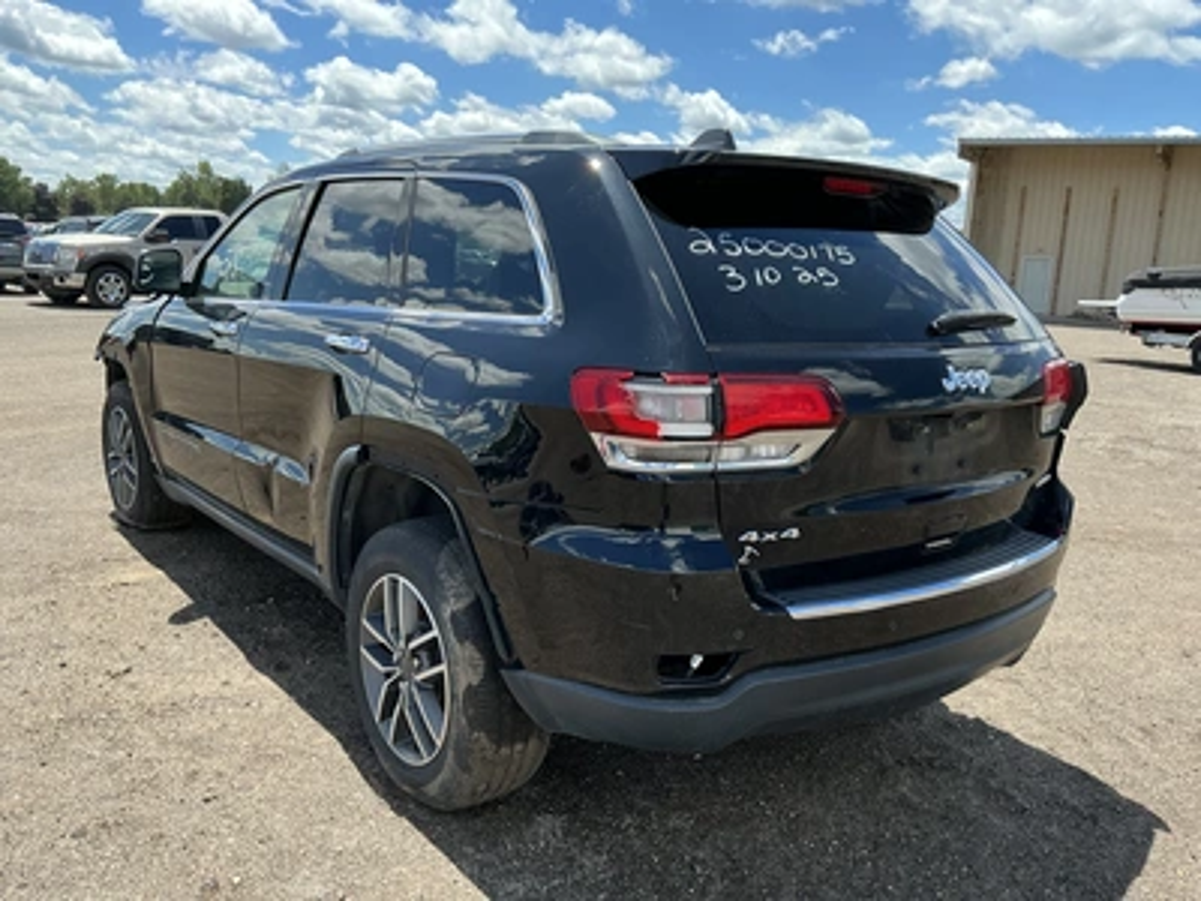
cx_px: 600
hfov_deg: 63.4
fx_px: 971
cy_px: 450
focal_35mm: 28
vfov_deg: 49.7
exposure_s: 1/739
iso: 25
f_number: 1.8
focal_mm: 3
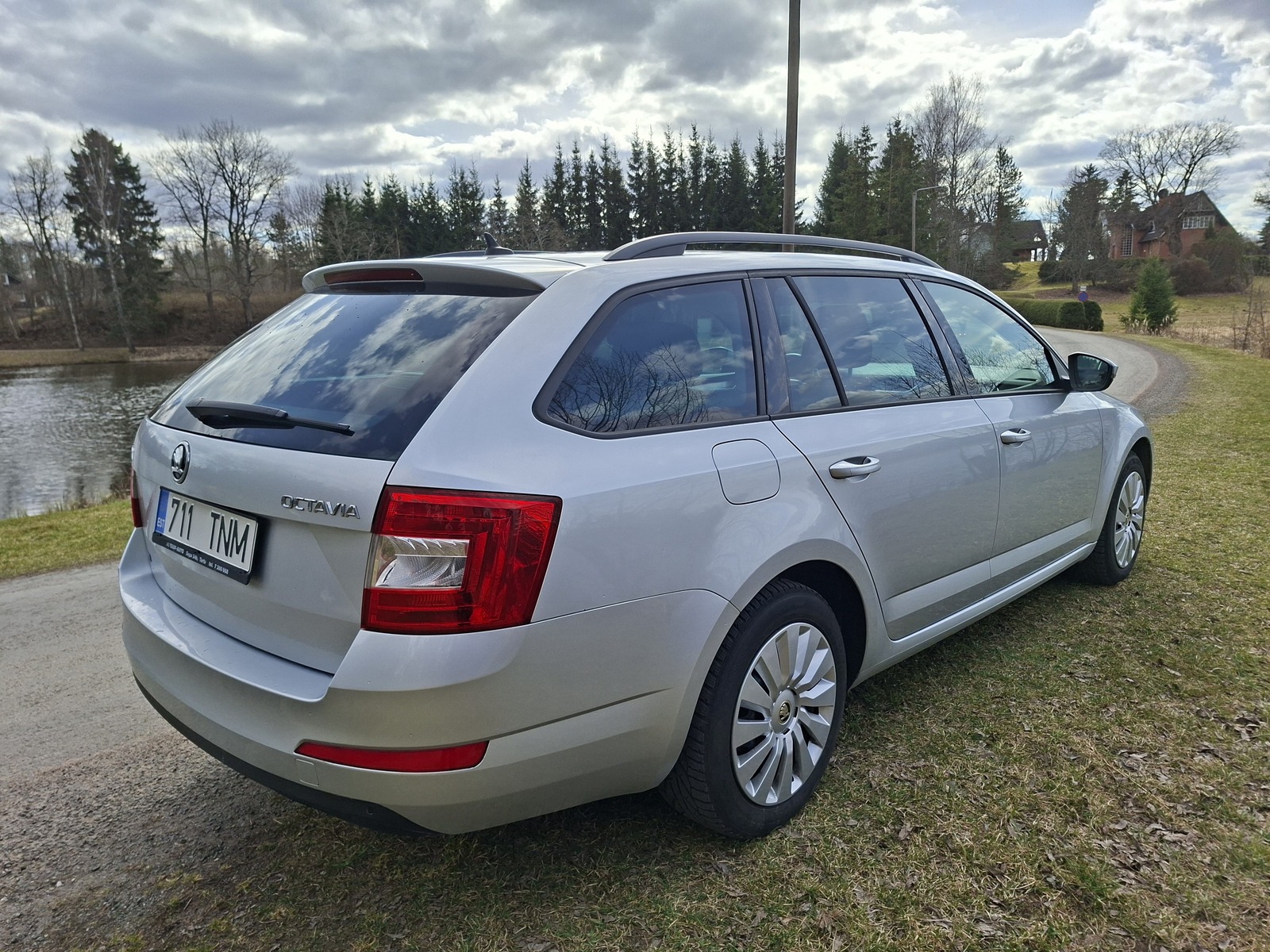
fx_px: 844
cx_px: 635
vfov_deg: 58.9
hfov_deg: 73.9
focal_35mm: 23
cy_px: 476
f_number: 1.8
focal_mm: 5.54
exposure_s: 1/2203
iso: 50
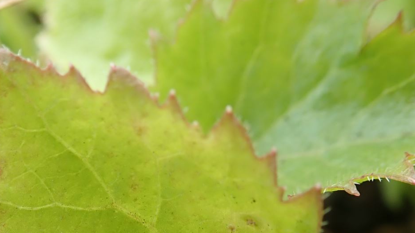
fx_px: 770
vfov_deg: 16.6
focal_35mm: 70
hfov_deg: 30.1
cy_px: 271
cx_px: 170
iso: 100
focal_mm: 5.5
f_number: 3.2
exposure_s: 1/125
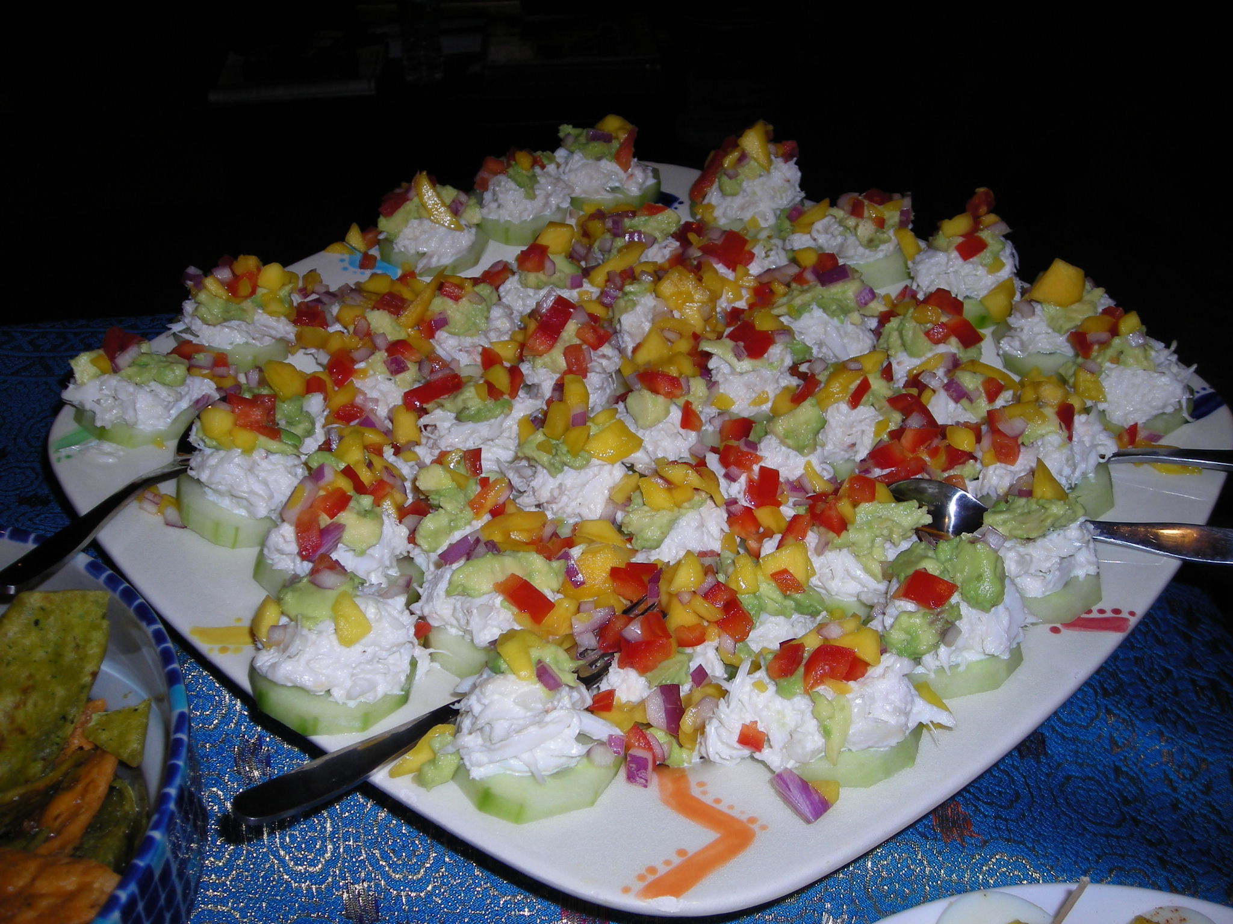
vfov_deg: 37.7
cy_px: 462
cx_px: 616
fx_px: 1354
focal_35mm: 38
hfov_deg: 49.0
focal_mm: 6.3
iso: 50
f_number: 3.2
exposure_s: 1/60
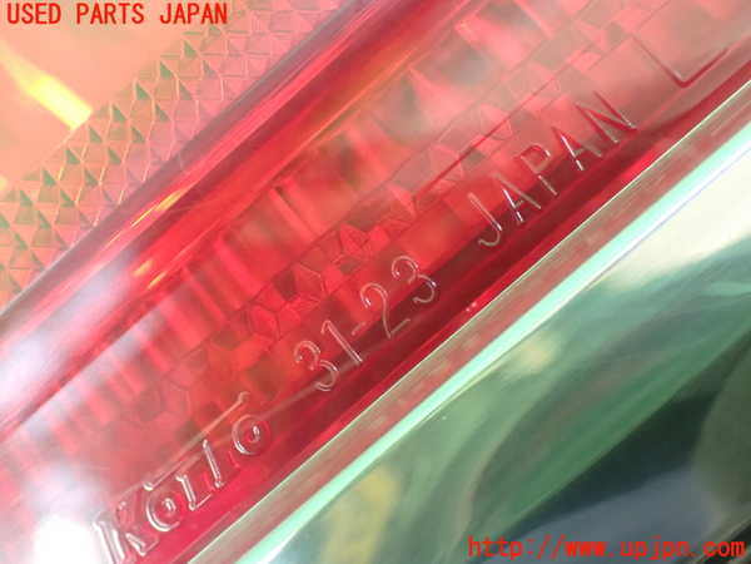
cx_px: 376
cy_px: 282
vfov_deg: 30.9
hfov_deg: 40.4
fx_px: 1020
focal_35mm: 47
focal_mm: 8.4
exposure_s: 1/50
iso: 1250
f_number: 3.1
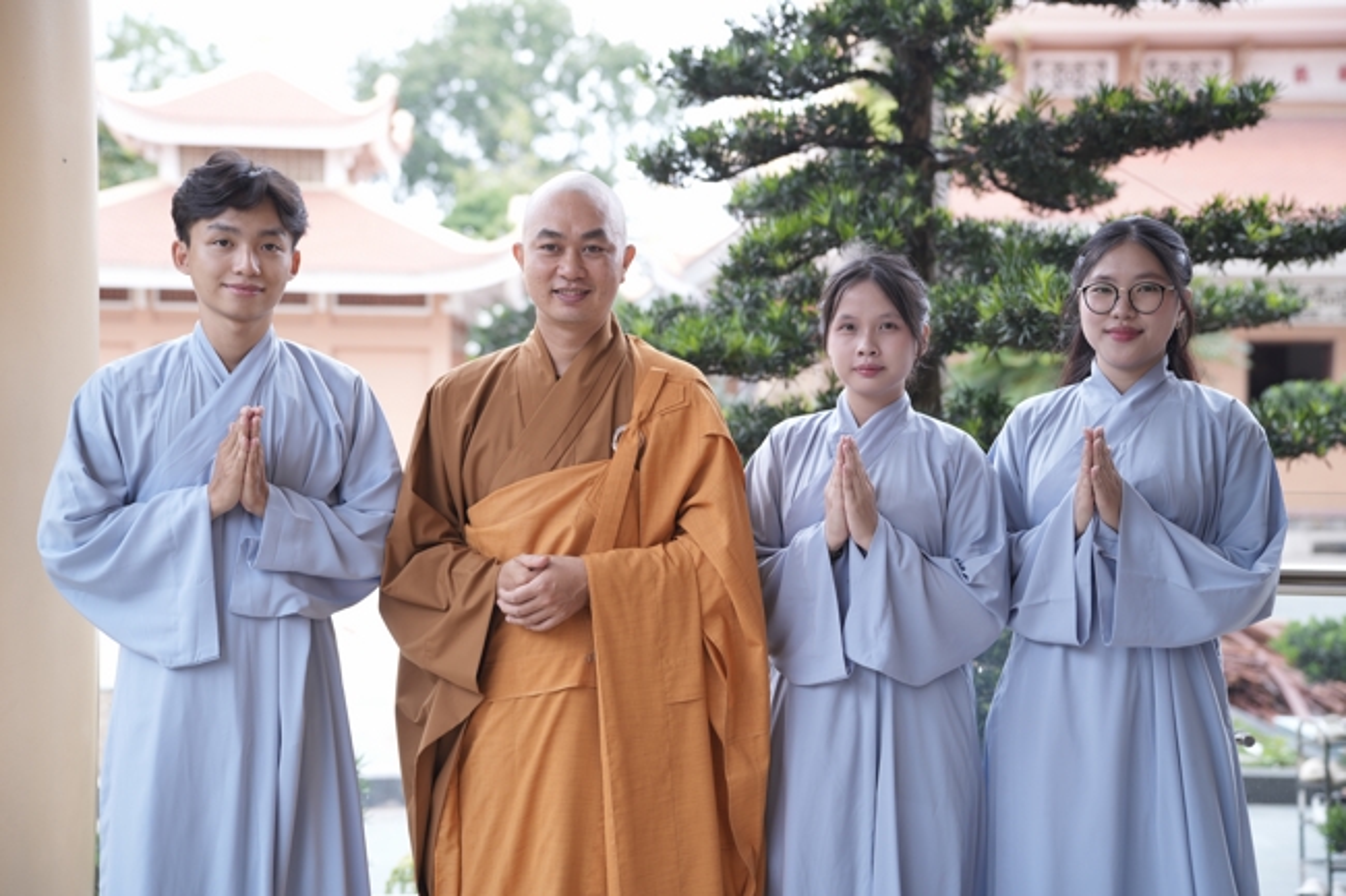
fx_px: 1906
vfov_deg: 26.5
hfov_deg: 38.9
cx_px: 673
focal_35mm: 51
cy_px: 448
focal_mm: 51
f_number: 2.8
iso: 125
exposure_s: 1/200
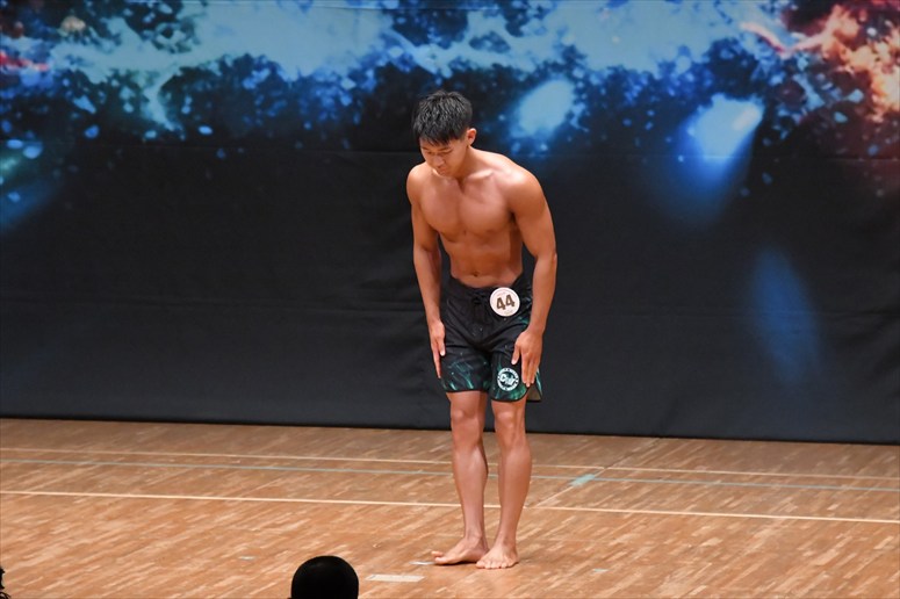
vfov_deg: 4.8
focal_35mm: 285
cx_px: 450
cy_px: 300
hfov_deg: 7.2
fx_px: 7122
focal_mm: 190
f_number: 5.6
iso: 8000
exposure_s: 1/400
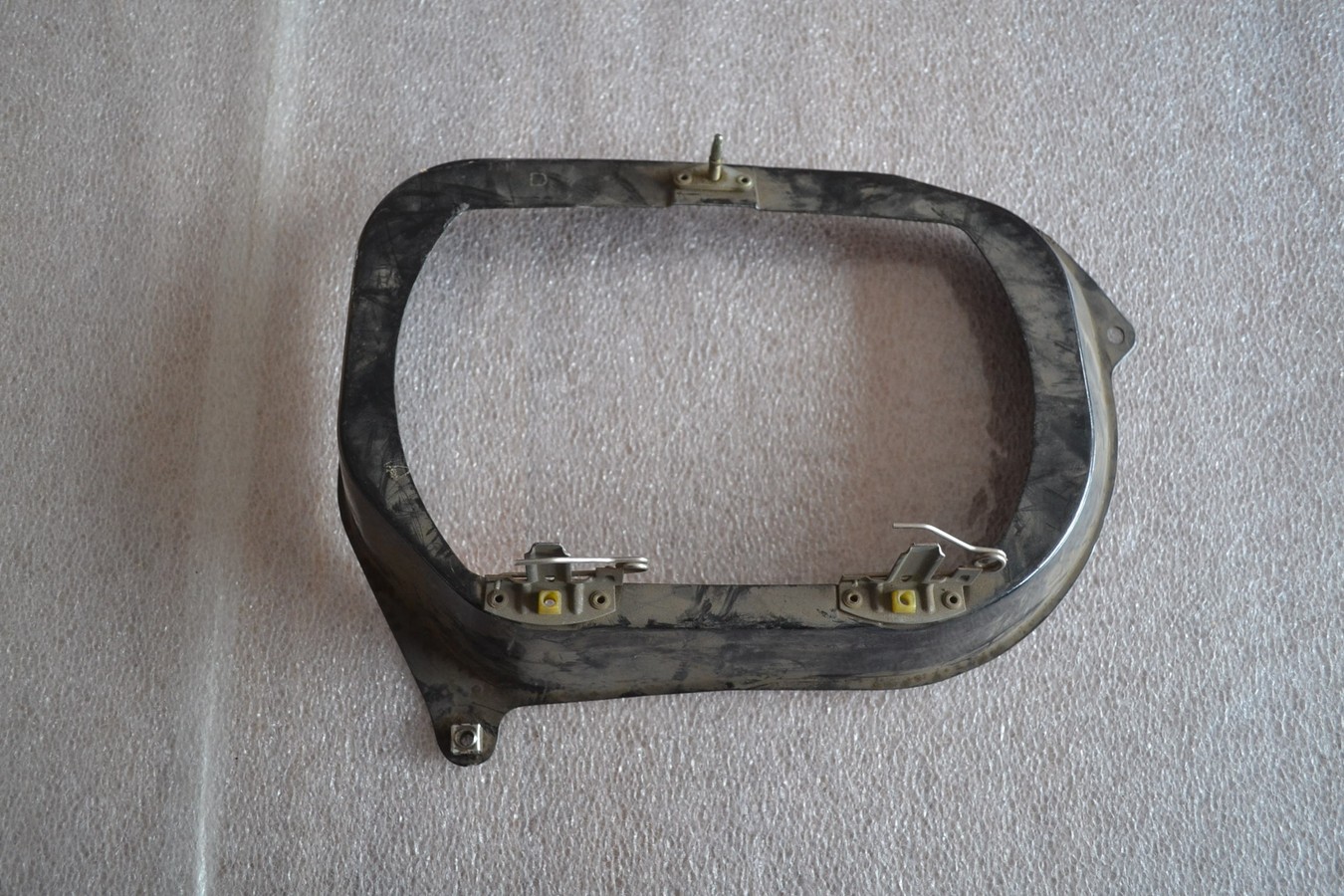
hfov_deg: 61.9
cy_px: 448
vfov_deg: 43.6
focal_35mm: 30
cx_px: 672
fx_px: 1120
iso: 800
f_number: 3.8
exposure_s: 1/60
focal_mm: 20
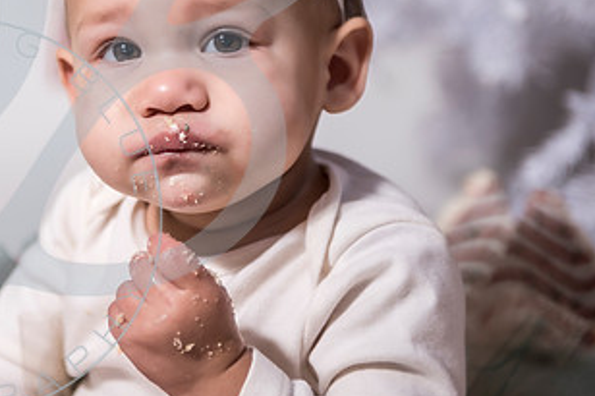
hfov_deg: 15.4
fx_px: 2180
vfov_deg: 10.3
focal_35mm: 132
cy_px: 55
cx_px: 60
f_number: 2.8
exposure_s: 1/125
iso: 100
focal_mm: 70
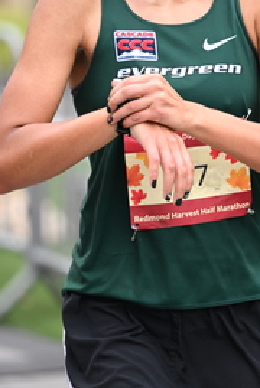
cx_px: 223
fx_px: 3090
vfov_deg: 7.2
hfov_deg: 4.8
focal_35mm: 286
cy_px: 110
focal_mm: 140
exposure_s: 1/1000
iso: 1600
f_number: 2.8
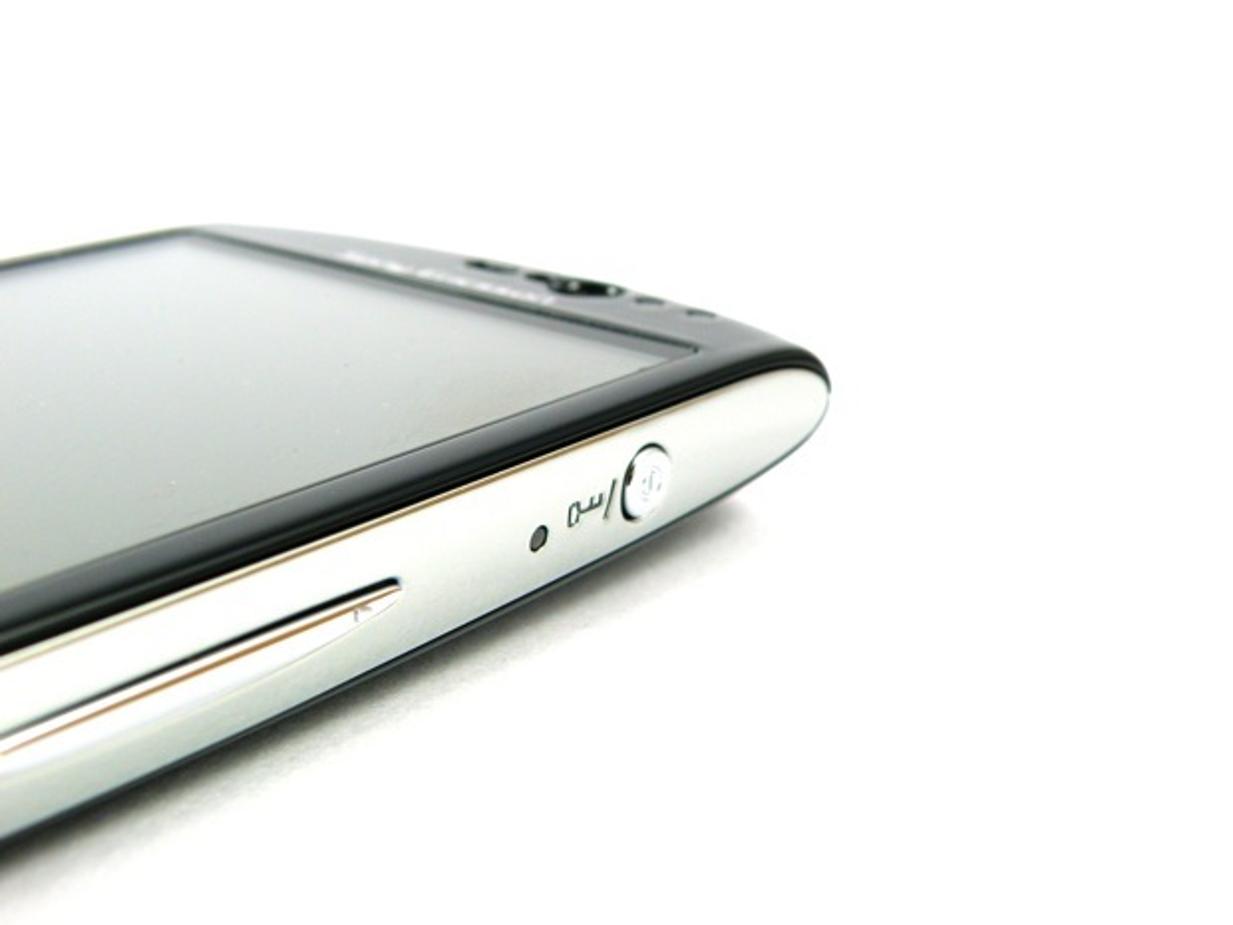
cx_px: 616
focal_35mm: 55
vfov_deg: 26.6
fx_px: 1959
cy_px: 462
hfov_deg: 34.9
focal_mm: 9.77
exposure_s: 1/50
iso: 100
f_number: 5
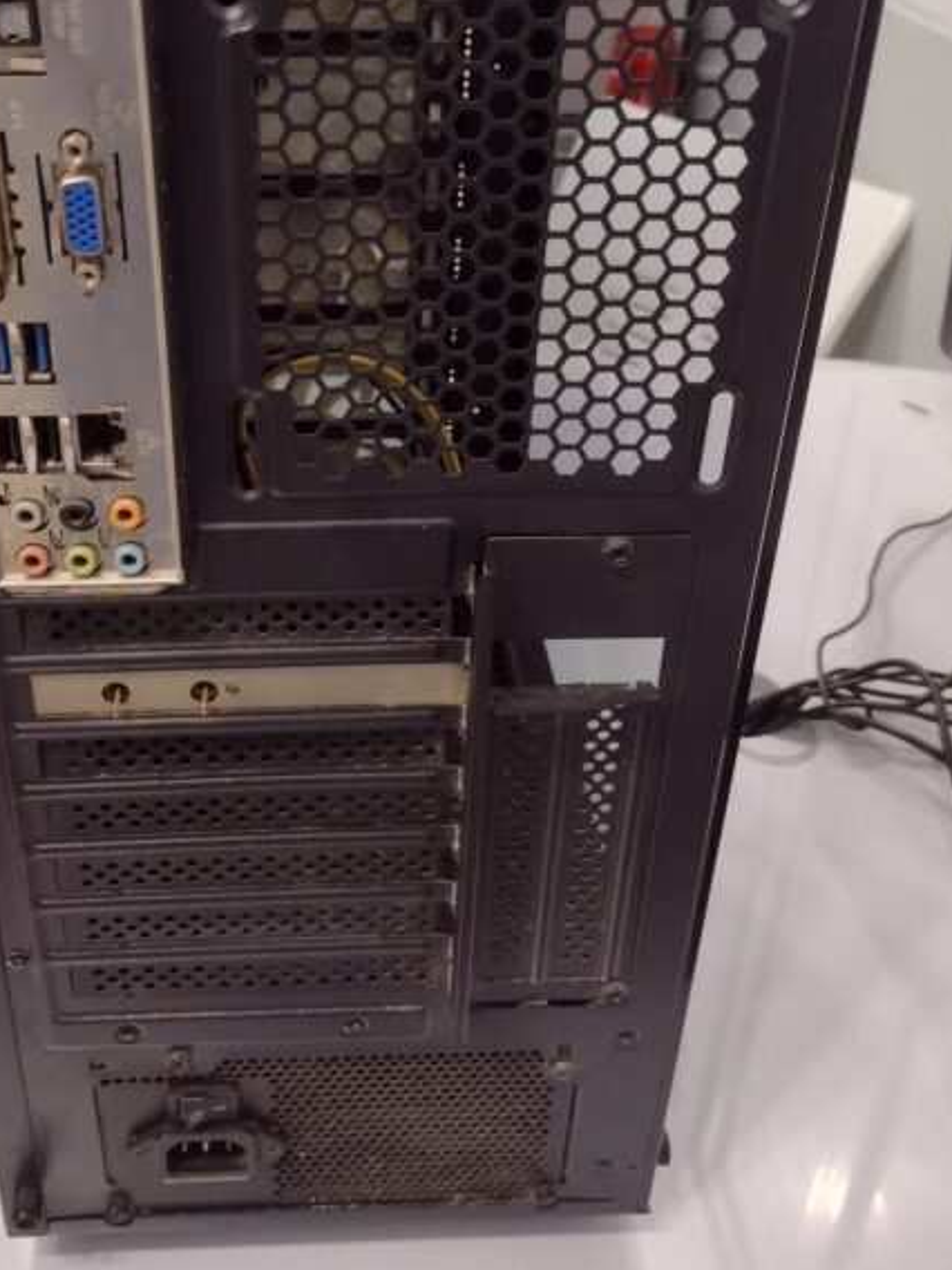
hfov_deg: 37.4
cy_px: 525
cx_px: 324
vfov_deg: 48.8
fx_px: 1393
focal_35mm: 38
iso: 294
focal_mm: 4.71
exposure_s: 1/50
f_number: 1.7
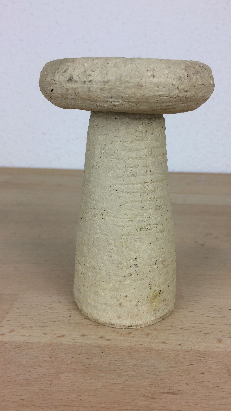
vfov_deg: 61.0
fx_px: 348
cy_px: 206
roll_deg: -0.2
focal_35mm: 32
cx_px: 125
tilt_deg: -16.9
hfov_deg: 36.7
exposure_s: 1/100
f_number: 2.2
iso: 40
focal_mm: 4.15
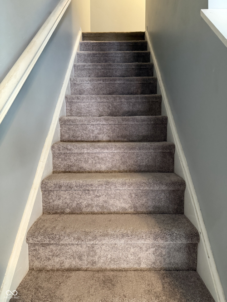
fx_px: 210
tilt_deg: -5.3
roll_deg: +0.6
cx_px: 114
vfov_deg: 71.6
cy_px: 151
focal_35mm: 24
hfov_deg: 56.8
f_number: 1.78
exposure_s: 1/60
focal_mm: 6.76
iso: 800
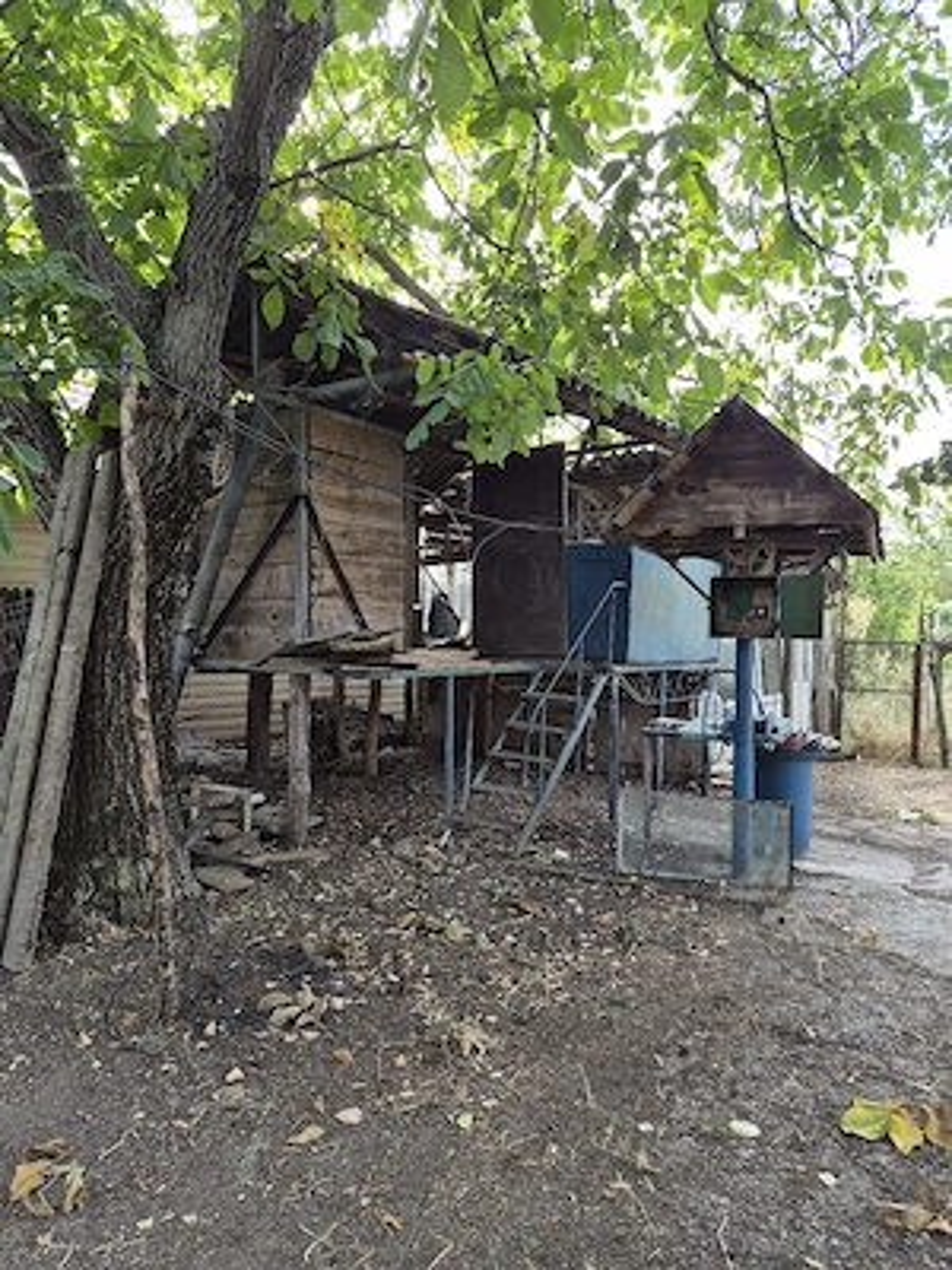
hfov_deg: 58.9
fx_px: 843
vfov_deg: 73.9
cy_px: 635
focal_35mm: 23
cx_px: 476
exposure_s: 1/625
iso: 80
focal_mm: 5.4
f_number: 1.8
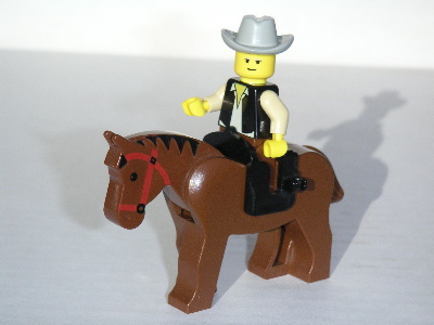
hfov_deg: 17.7
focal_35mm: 111
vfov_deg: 13.3
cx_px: 217
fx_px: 1392
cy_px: 162
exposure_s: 1/750
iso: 160
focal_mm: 17.1
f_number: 8
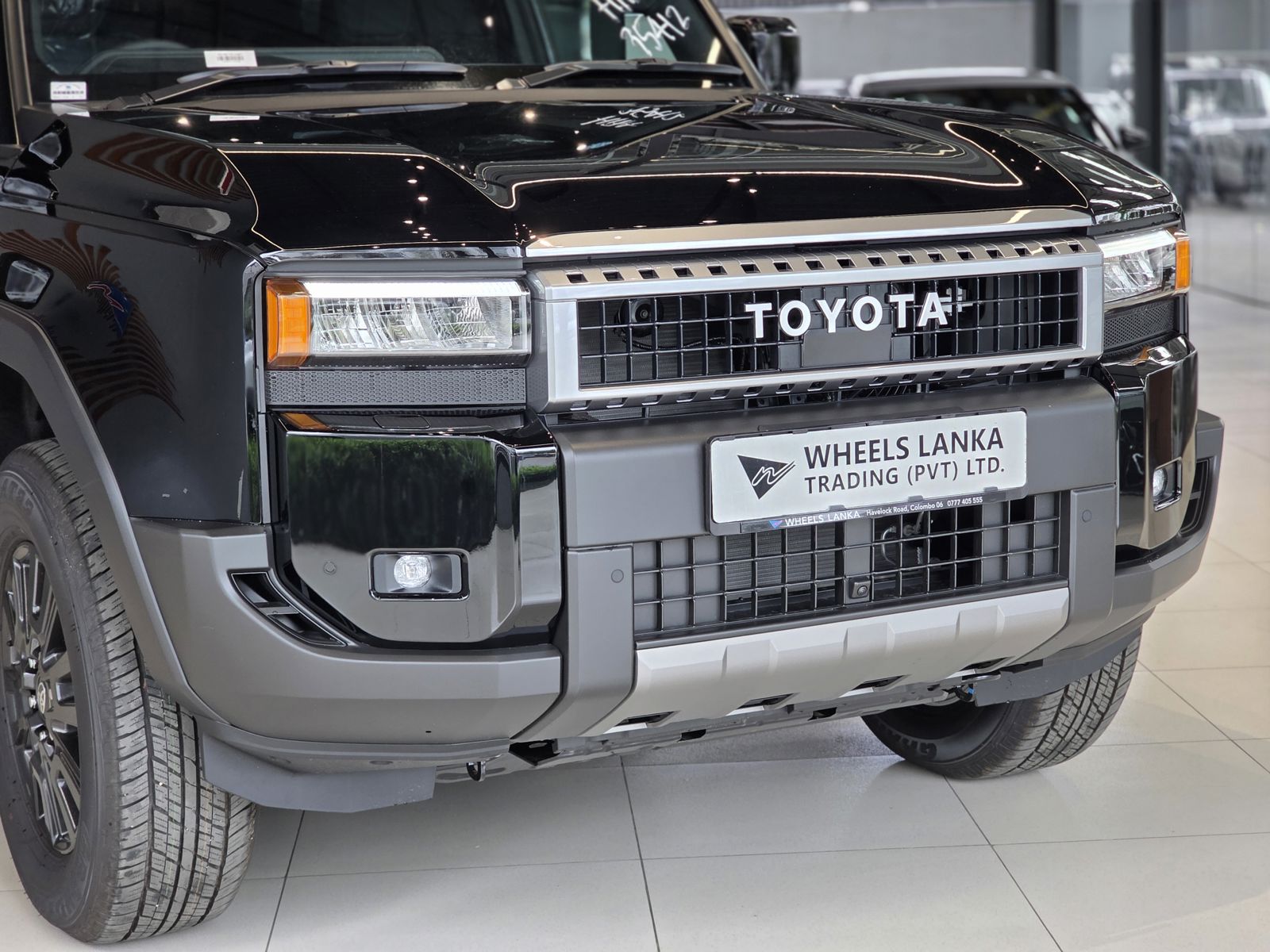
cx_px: 635
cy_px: 476
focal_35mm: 69
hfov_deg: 28.2
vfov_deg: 21.3
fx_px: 2531
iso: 64
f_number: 2.4
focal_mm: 7.9
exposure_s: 1/66.7
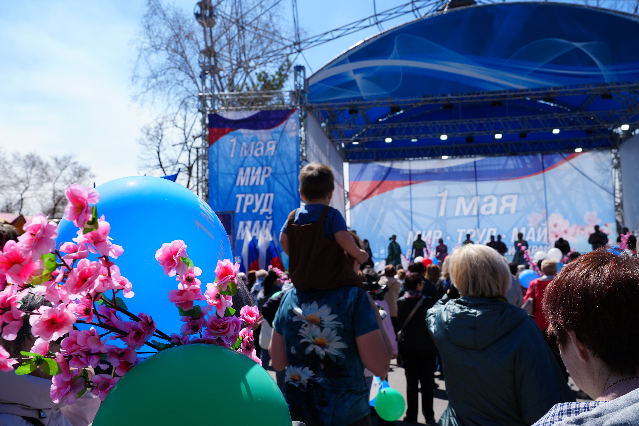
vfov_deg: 35.1
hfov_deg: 50.7
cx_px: 320
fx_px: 674
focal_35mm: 38
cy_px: 213
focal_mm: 38
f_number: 10
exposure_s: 1/160
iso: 100
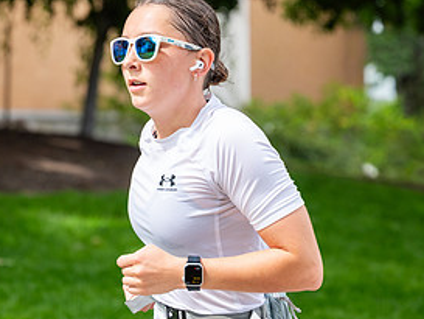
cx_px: 168
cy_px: 97
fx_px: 1752
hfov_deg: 13.8
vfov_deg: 10.4
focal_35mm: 143
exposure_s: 1/1250
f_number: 2.8
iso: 200
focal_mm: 70
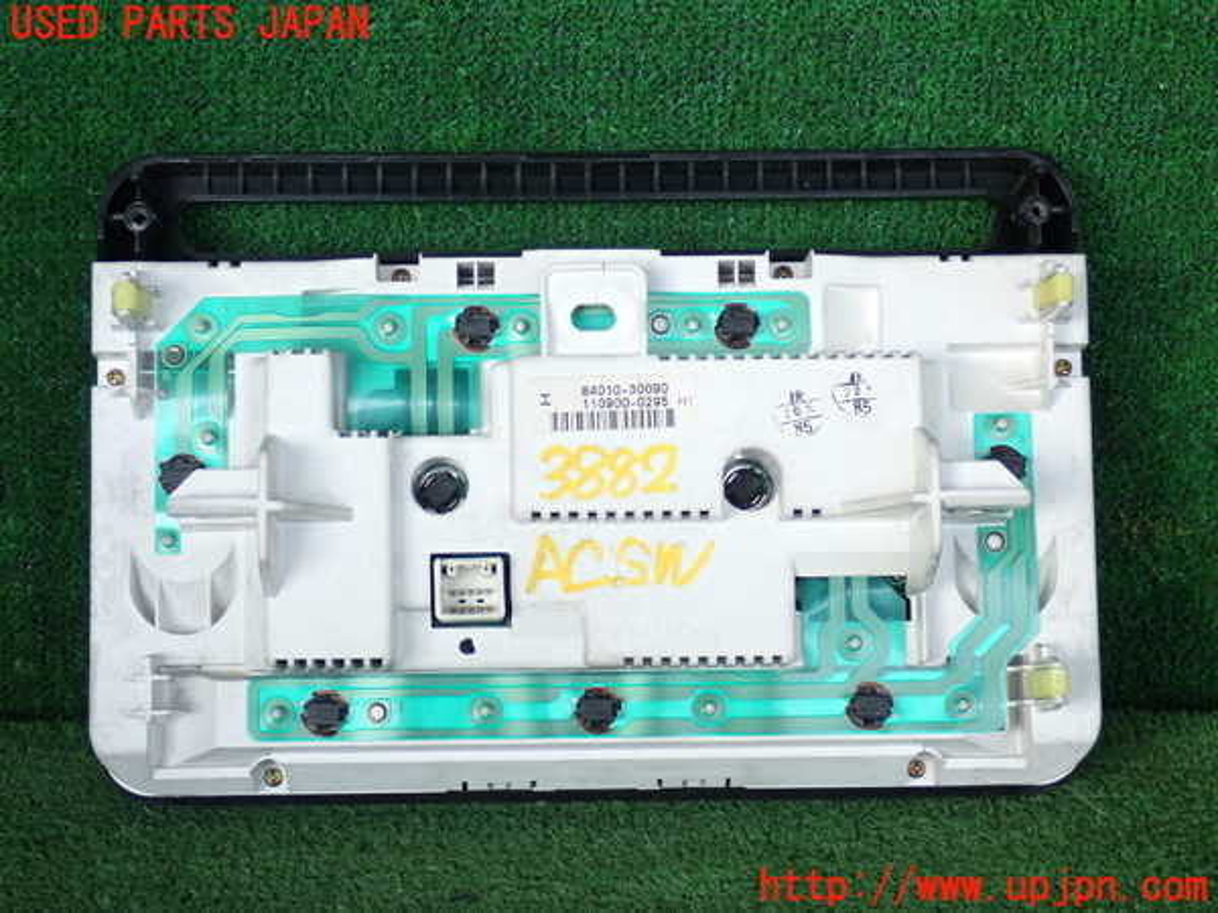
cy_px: 456
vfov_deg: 19.1
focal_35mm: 77
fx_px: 2709
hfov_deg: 25.3
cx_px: 609
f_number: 4.1
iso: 320
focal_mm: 13.65
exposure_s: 1/125
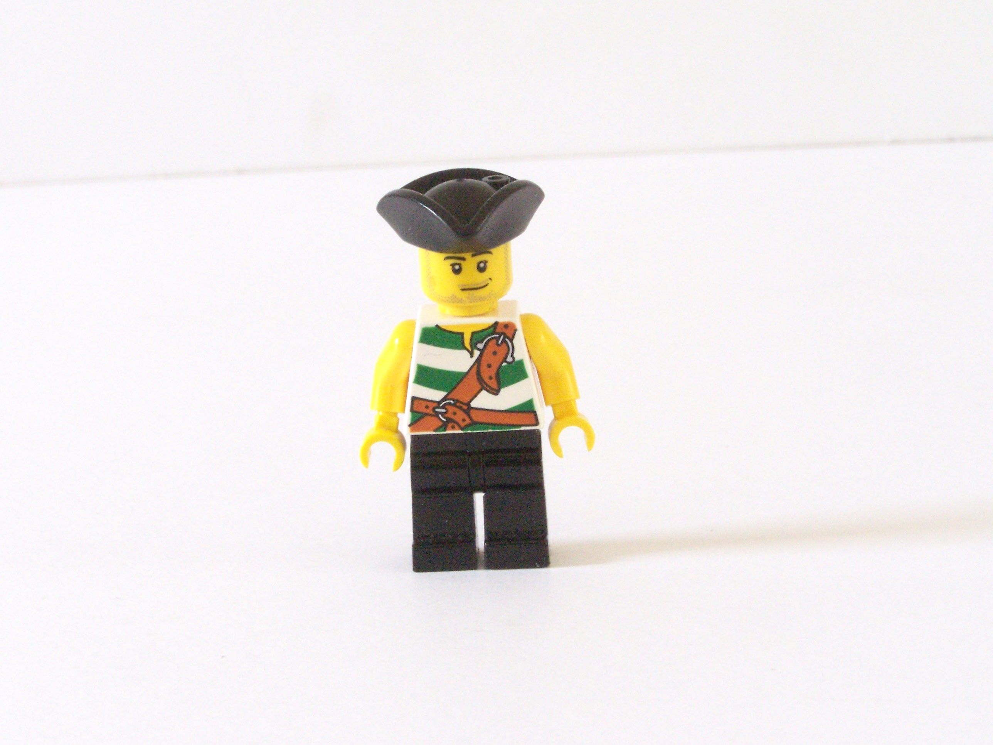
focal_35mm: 82
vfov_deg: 18.0
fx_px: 2352
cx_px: 496
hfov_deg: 23.8
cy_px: 372
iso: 400
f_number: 8
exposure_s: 1/3
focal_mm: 13.7
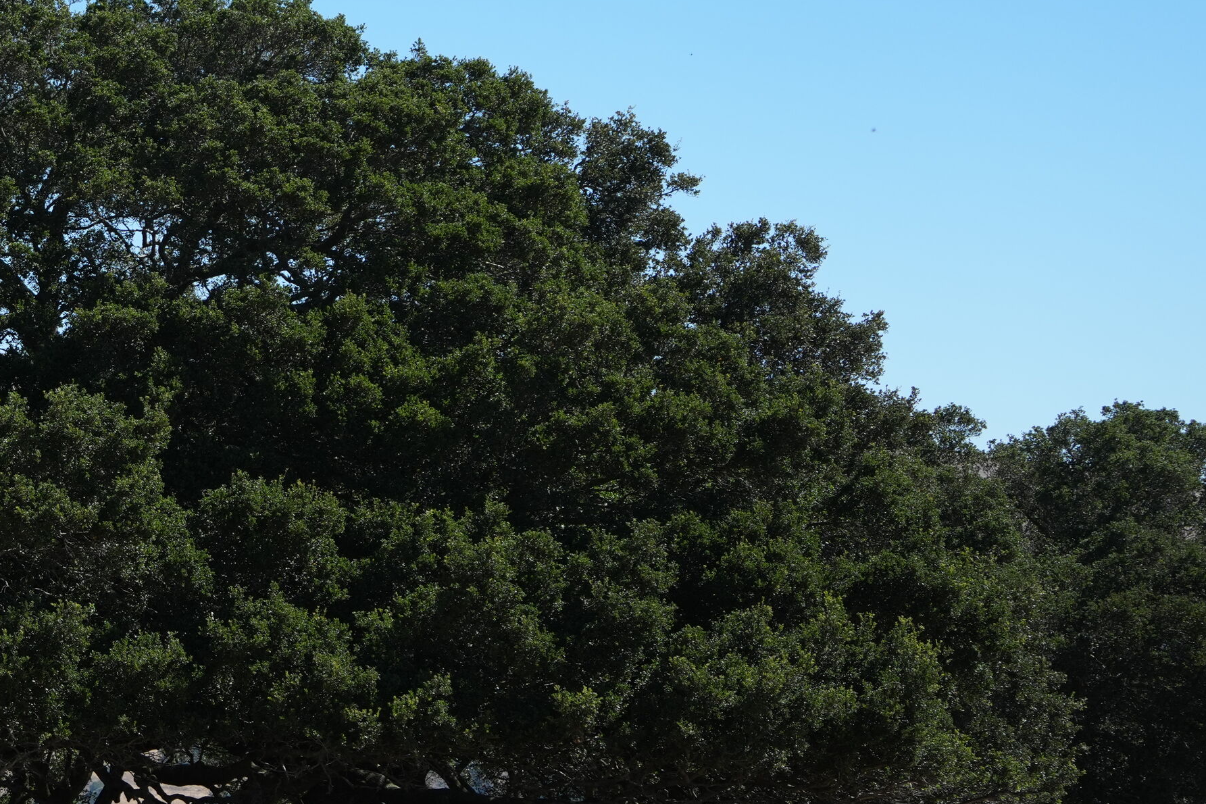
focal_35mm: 121
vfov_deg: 11.3
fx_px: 4053
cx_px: -188
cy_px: 558
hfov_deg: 16.3
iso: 400
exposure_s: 1/2000
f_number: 4.5
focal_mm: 50
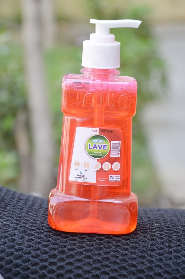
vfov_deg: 17.1
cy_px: 140
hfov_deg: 11.4
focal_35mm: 120
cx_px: 92
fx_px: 929
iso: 320
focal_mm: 80
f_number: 5.6
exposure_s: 1/125
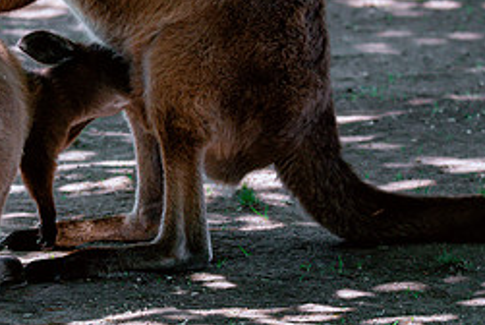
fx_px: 5193
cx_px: 71
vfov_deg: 3.6
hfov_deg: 5.3
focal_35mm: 385
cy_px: 0
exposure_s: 1/500
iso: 800
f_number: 6.3
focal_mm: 150
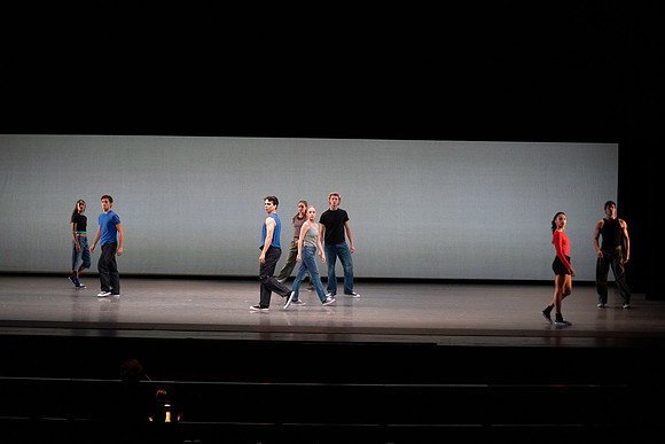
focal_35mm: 82
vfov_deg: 16.7
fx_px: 1515
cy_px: 222
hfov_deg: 24.8
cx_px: 332
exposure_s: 1/500
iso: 6400
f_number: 7.1
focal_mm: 82
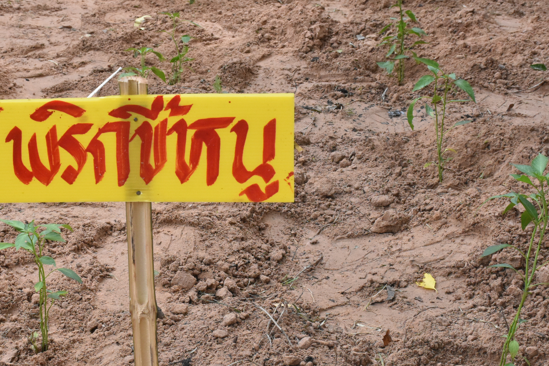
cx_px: 249
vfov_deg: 17.1
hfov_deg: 25.4
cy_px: 213
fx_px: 1220
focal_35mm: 80
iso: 2500
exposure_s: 1/500
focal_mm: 32
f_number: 11
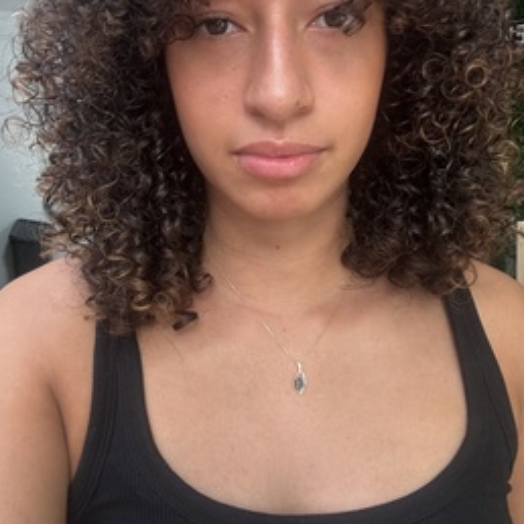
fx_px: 617
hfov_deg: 46.0
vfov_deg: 45.3
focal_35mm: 36
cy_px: 173
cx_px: 265
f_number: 1.9
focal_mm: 2.69
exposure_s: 1/60
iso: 125
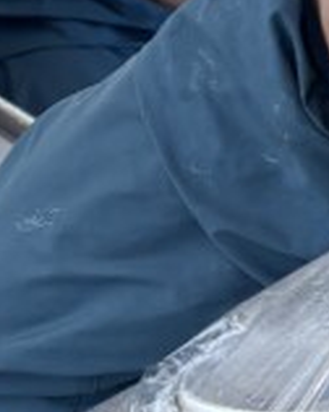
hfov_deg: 8.6
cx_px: 822
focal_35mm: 161
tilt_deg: -14.3
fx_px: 1963
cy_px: 323
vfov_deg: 12.0
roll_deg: -5.9
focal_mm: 5.96
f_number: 1.6
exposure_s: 1/1287
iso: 64
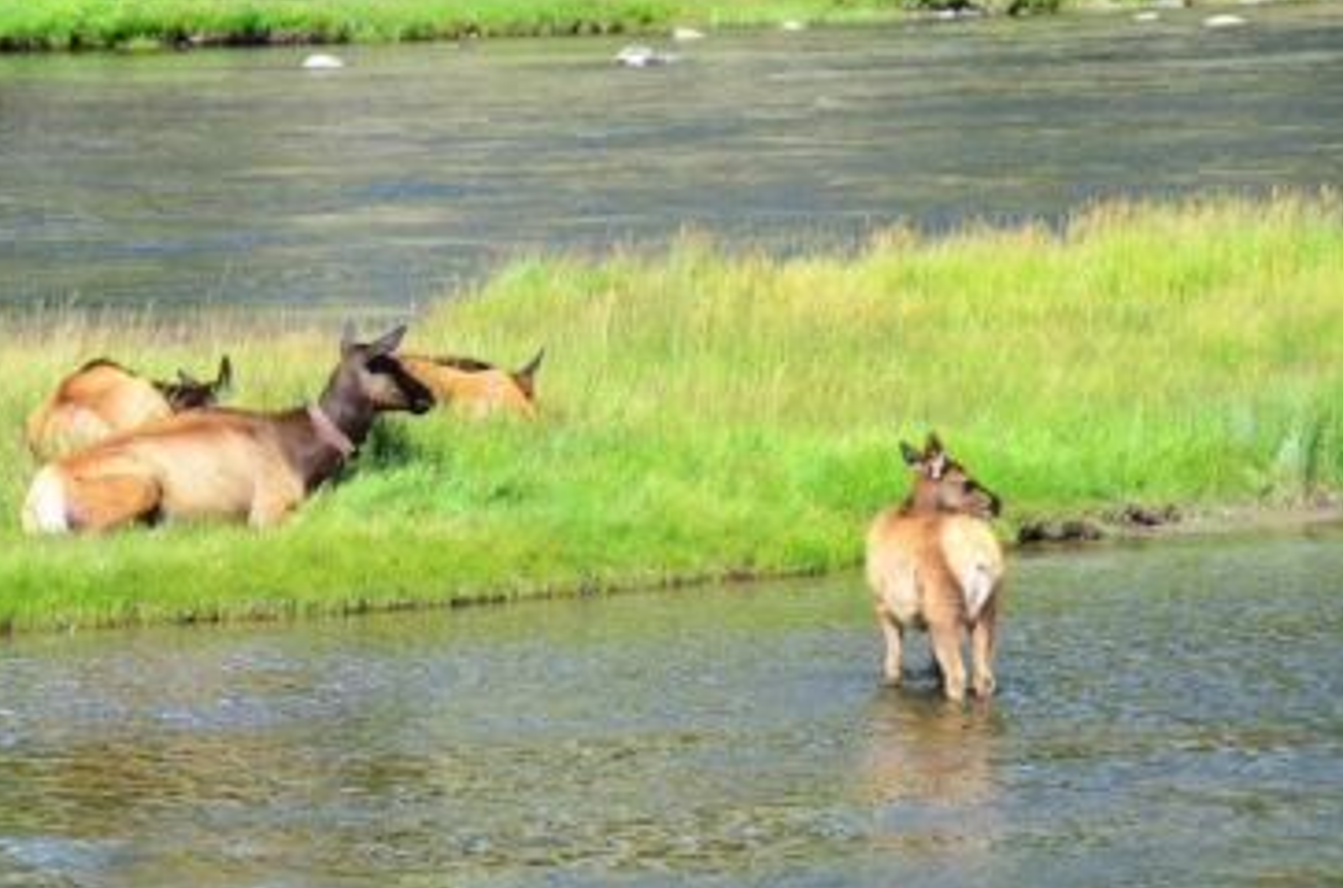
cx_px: 252
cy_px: 553
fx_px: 8074
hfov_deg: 9.5
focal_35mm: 217
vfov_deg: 6.3
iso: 200
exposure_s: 1/640
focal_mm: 82
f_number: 6.3
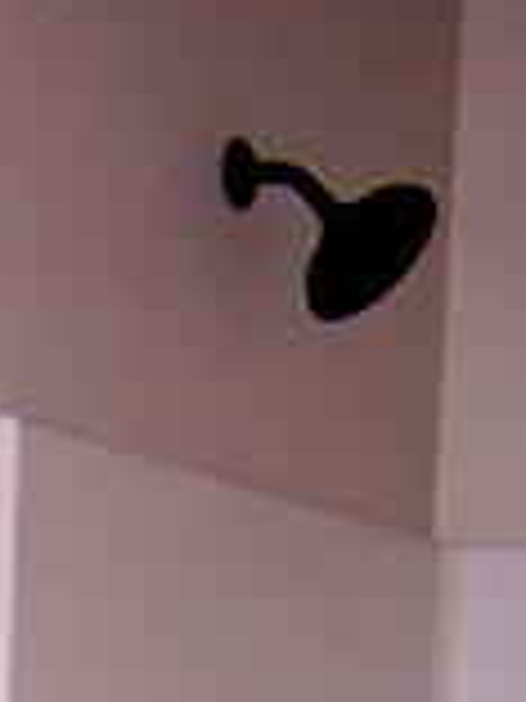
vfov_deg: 10.7
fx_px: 3282
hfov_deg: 8.9
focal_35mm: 162
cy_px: 1606
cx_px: -252
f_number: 2.8
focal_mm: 5.5
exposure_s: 1/60
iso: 80
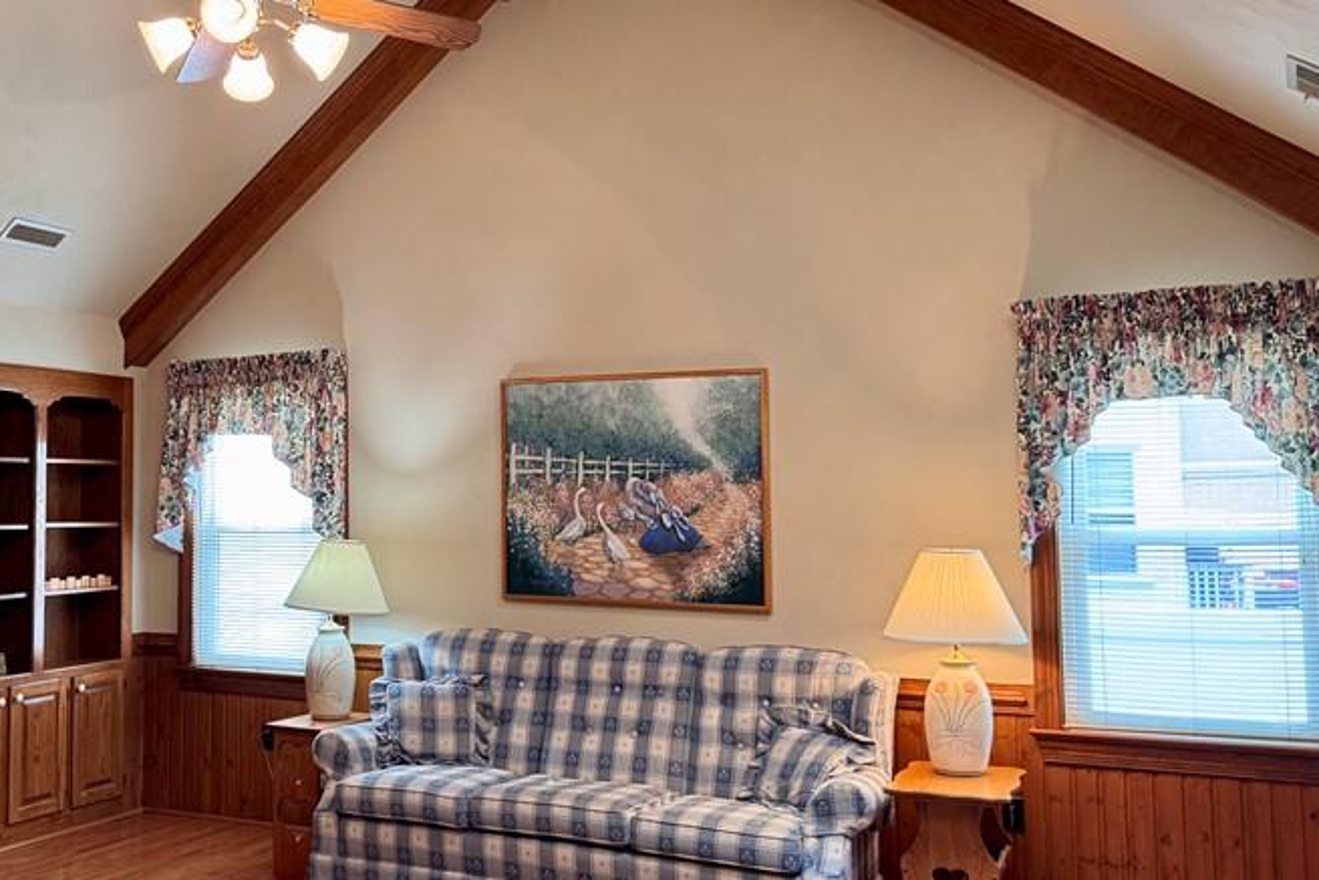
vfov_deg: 34.2
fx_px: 1429
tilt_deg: +4.7
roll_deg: -0.6
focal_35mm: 39
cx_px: 401
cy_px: 387
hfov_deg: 48.4
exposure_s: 1/60
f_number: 1.78
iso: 250
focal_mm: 6.76
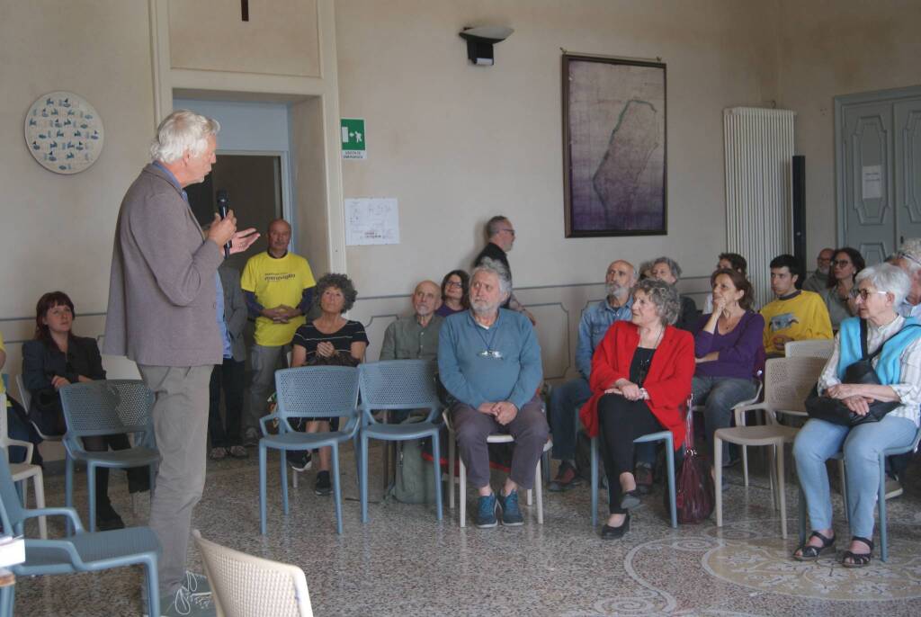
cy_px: 308
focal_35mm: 45
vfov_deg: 30.0
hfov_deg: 43.5
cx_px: 460
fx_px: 1153
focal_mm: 30
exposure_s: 1/60
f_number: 4.5
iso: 320
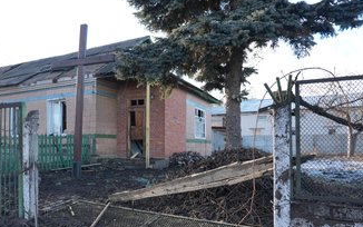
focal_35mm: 30
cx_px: 144
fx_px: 297
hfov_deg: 62.3
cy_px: 141
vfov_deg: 41.6
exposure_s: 1/80
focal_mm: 24
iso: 80
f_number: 4.5
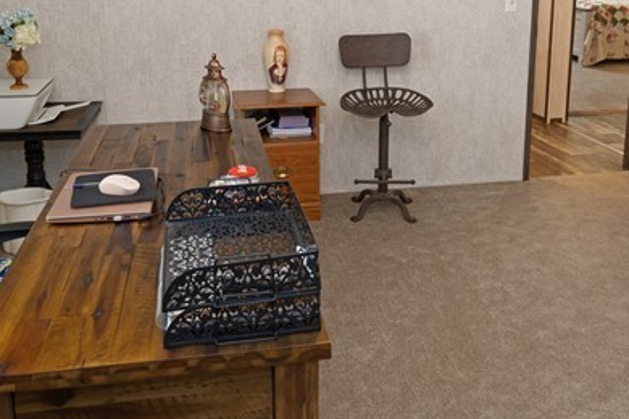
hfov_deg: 49.5
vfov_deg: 33.3
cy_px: 90
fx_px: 681
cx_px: 324
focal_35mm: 39
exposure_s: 1/80
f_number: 6.3
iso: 200
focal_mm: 14
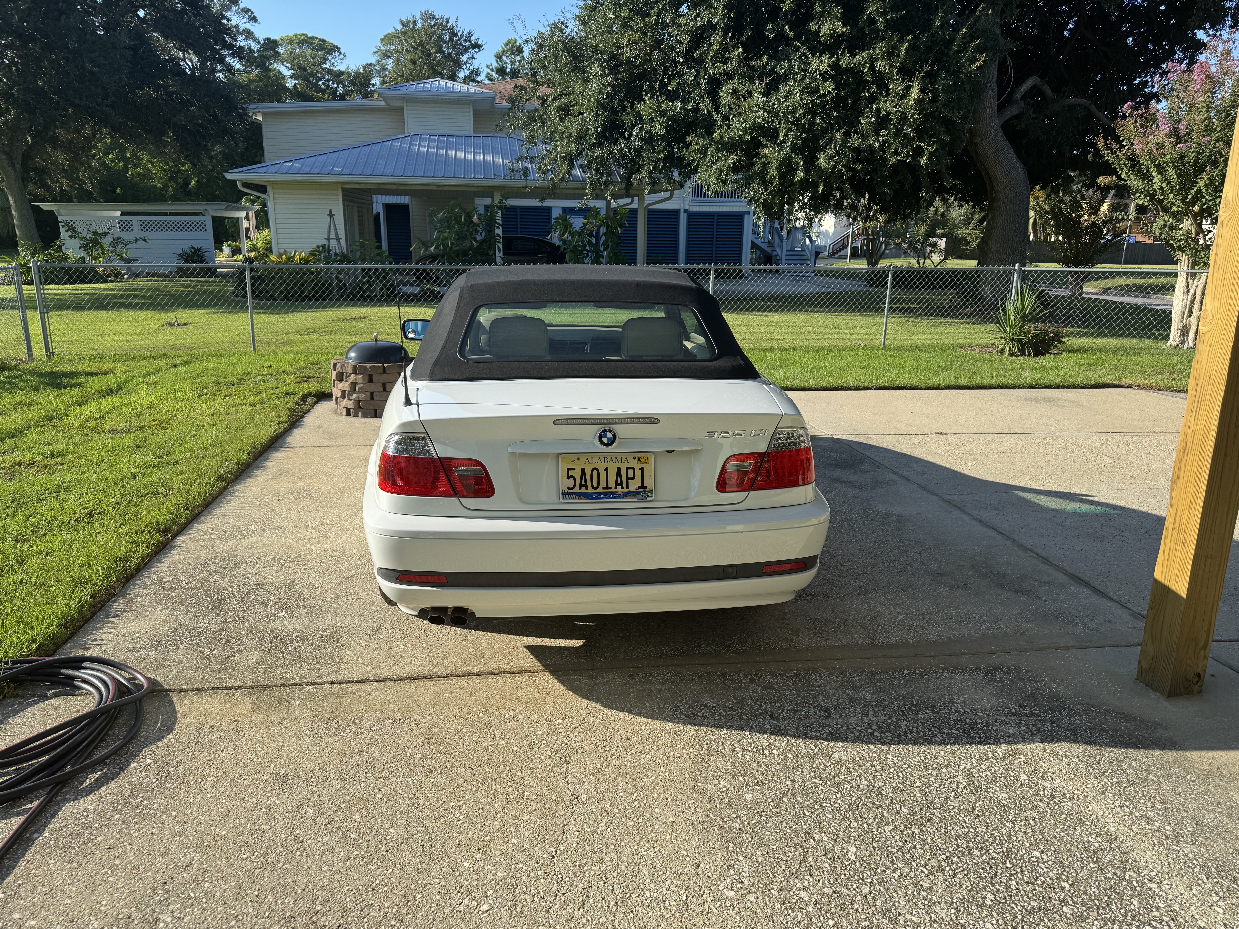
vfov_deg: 56.8
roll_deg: -1.0
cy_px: 464
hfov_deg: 71.6
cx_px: 620
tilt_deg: -14.9
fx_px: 859
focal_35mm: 24
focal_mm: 6.76
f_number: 1.78
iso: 80
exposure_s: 1/2959
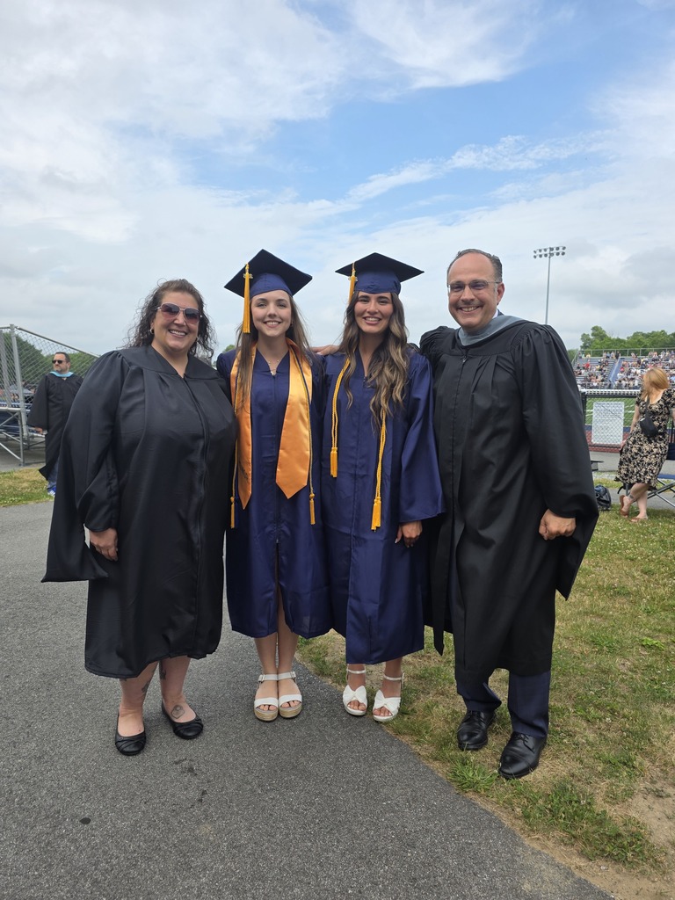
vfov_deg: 73.9
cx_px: 338
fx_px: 598
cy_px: 450
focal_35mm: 23
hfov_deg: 58.9
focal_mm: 6.3
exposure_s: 1/3075
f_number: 1.7
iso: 80
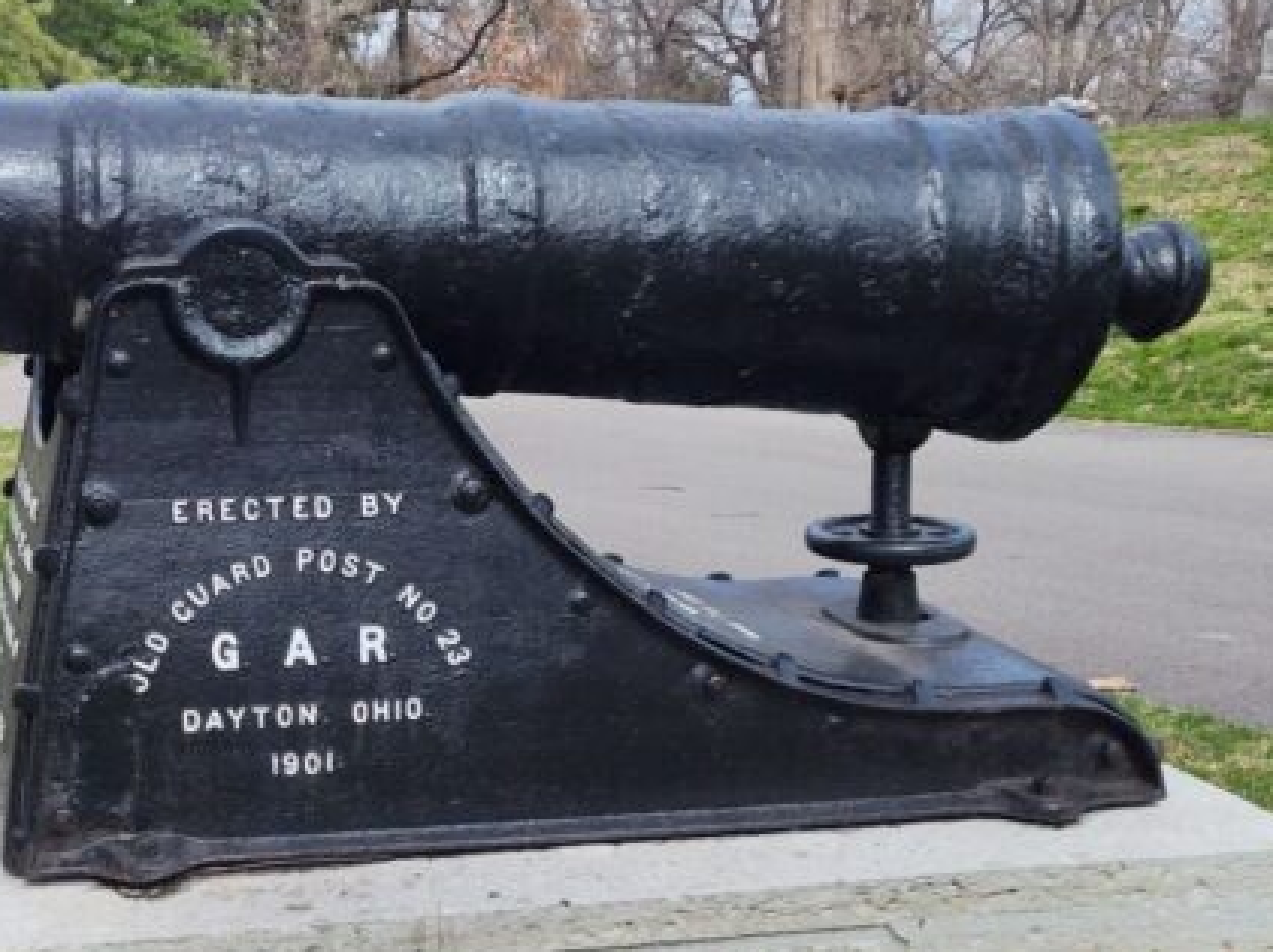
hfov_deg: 33.5
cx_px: 275
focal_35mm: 56
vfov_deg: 25.8
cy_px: 704
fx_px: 2058
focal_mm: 5.56
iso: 100
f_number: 1.8
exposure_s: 1/1122
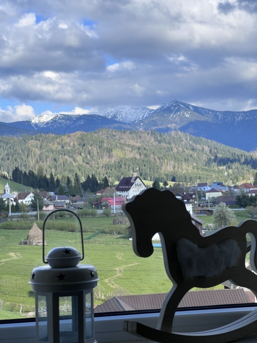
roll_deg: +2.6
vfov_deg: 25.3
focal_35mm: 77
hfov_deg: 19.1
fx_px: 762
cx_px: 128
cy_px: 172
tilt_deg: +2.8
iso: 32
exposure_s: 1/413
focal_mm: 9
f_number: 2.8
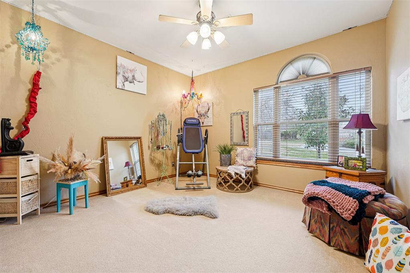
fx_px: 159
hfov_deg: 104.3
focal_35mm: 14
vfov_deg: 81.2
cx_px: 205
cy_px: 136
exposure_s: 1/5
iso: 400
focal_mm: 14
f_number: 8
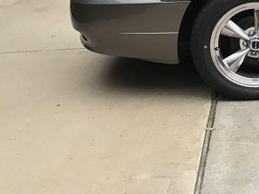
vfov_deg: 12.6
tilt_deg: -11.6
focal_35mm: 115
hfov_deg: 14.9
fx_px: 860
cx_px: 470
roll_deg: -1.8
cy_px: -30
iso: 32
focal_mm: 3.99
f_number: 1.8
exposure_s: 1/60
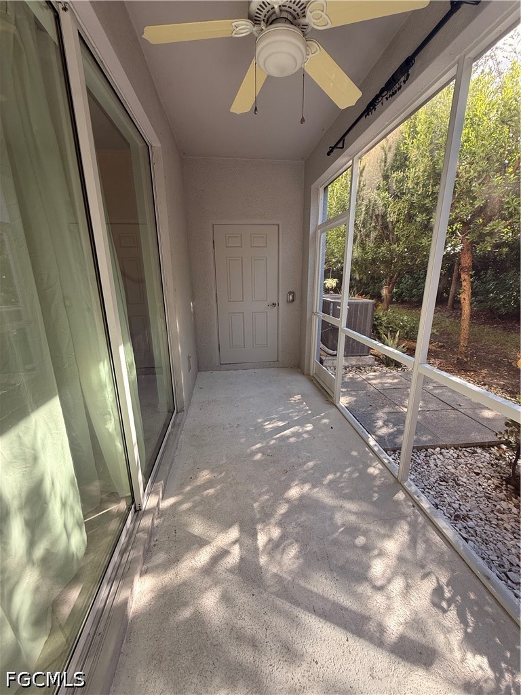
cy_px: 348
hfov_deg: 85.7
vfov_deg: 102.1
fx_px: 281
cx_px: 260
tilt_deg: -14.7
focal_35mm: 14
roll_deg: +0.9
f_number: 2.2
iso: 80
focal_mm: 2.22
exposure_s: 1/99
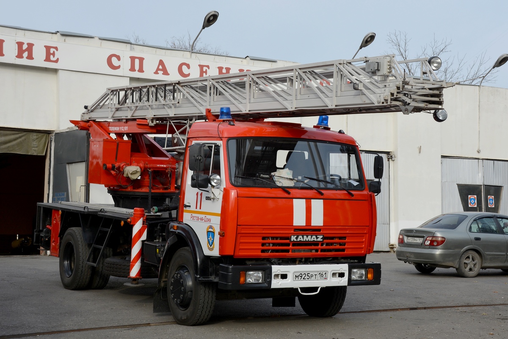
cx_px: 254
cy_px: 170
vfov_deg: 23.8
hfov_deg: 35.1
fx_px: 804
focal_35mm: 57
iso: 160
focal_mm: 38
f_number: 8
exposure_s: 1/250
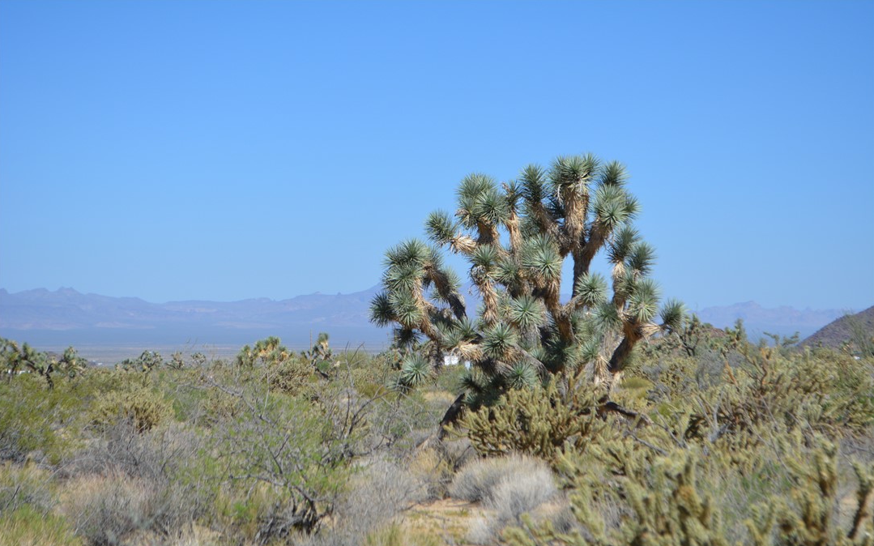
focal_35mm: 85
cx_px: 437
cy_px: 291
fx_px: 2013
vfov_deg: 15.4
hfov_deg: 24.5
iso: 400
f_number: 7.1
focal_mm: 55
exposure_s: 1/1600
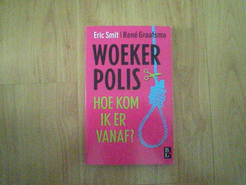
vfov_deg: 37.7
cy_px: 92
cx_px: 123
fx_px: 270
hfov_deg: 49.0
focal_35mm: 38
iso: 4608
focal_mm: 6.3
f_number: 3.1
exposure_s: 1/50
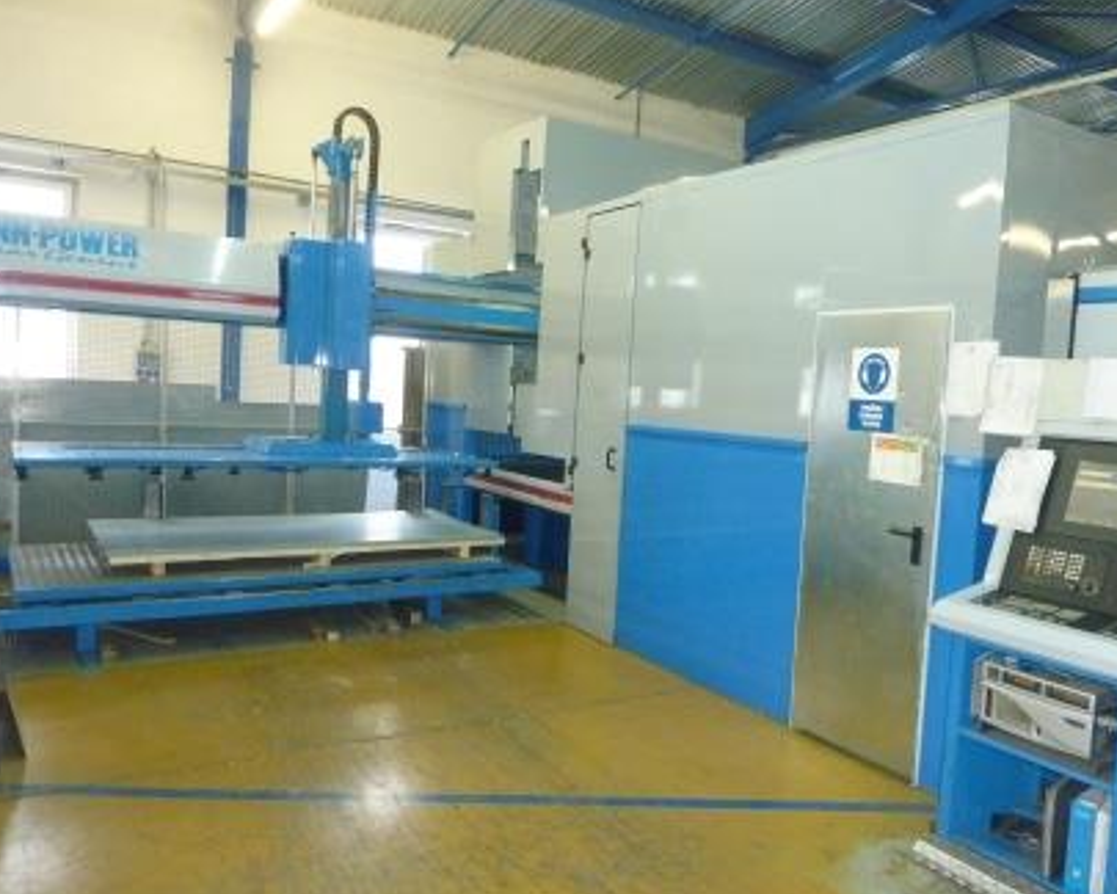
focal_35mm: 27
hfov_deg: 64.1
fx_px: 893
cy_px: 453
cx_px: 574
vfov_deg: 53.2
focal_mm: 4.1
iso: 640
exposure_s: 1/30
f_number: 3.3
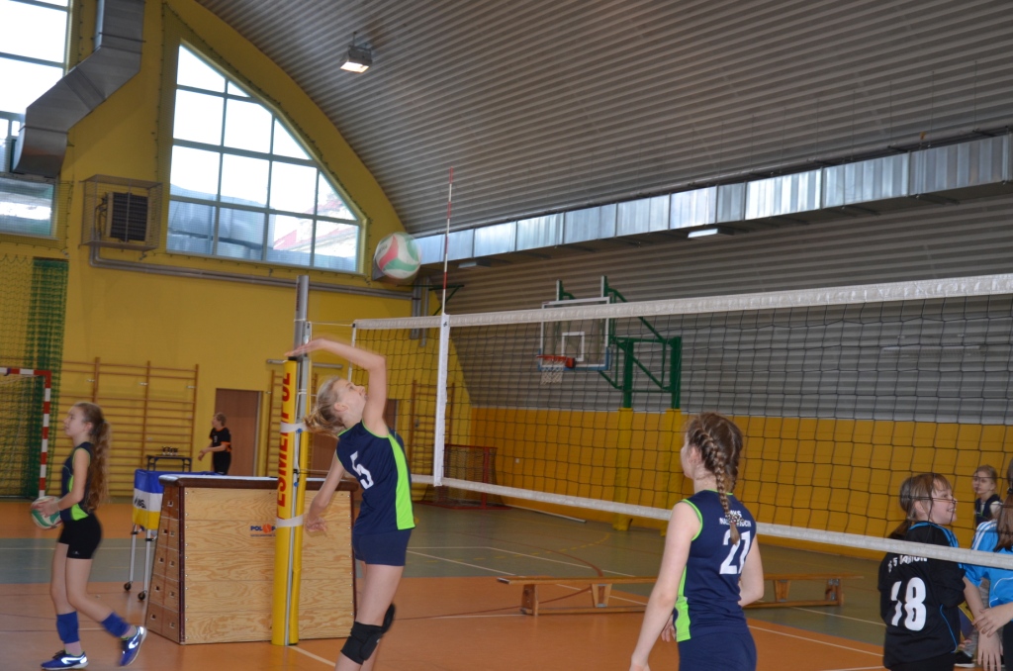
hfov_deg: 41.2
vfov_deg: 27.9
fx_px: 1348
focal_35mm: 48
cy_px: 336
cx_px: 506
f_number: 4.2
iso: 400
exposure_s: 1/100
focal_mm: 32
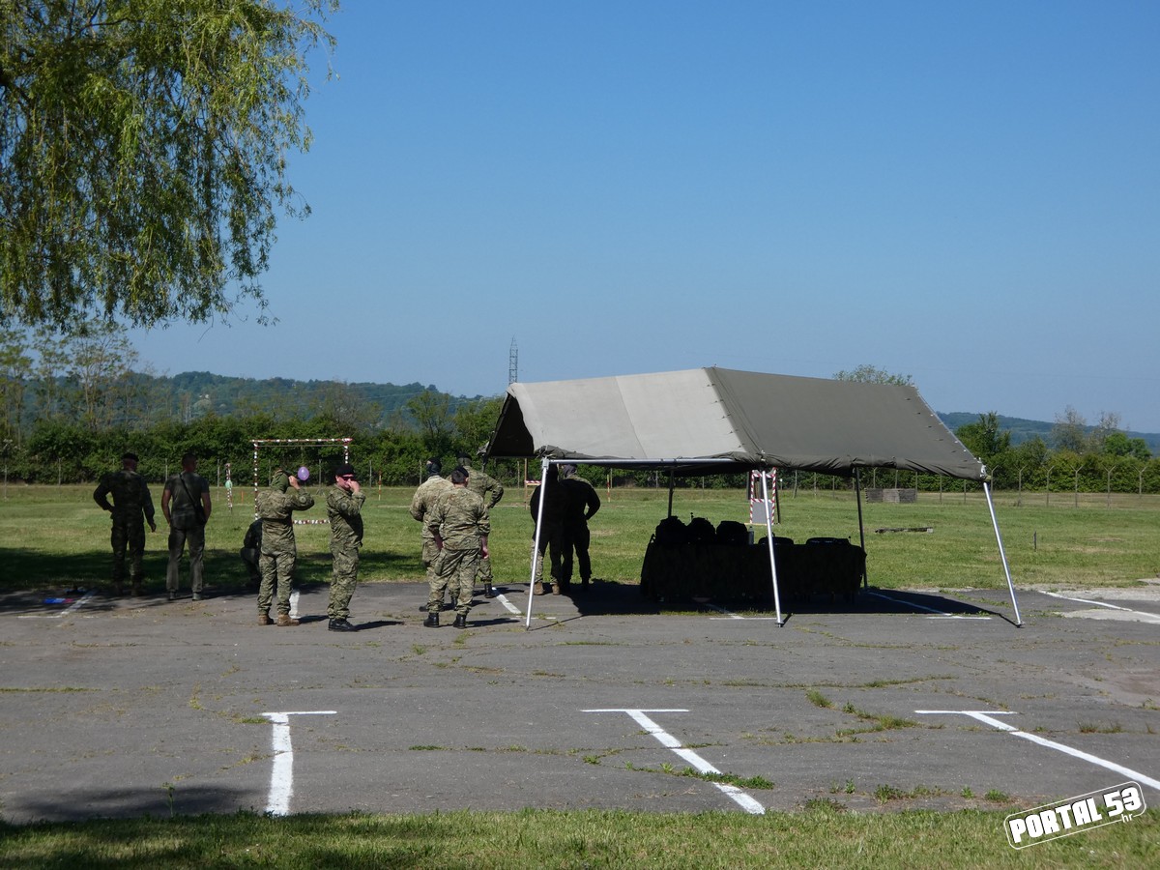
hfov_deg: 27.8
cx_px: 580
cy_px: 435
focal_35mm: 70
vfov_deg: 21.0
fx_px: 2346
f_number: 4.3
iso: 80
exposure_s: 1/800
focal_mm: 12.5
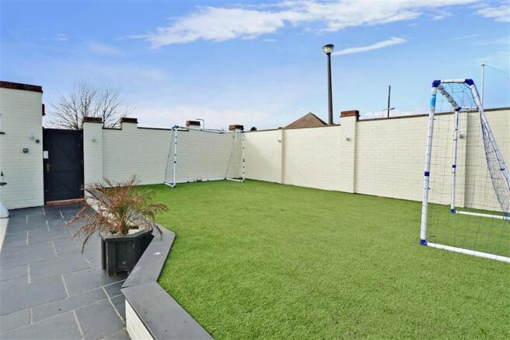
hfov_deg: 90.0
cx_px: 255
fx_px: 255
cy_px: 170
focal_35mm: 18
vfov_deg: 67.4
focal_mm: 12
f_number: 8
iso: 400
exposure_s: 1/250
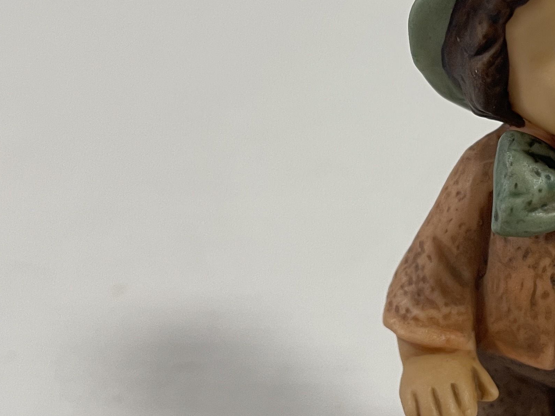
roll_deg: -1.6
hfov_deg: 29.8
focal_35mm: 63
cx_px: 468
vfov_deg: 23.3
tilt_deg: -24.0
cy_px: 188
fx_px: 1010
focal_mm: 5.1
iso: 80
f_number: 1.6
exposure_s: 1/50
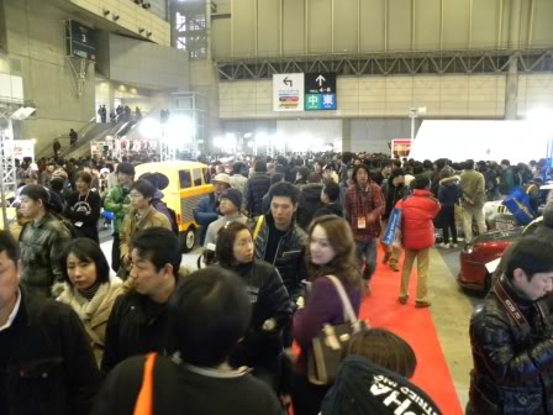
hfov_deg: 67.3
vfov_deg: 53.1
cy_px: 208
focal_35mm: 26
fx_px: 415
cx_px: 276
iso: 400
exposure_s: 1/22
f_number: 2.8
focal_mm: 4.6
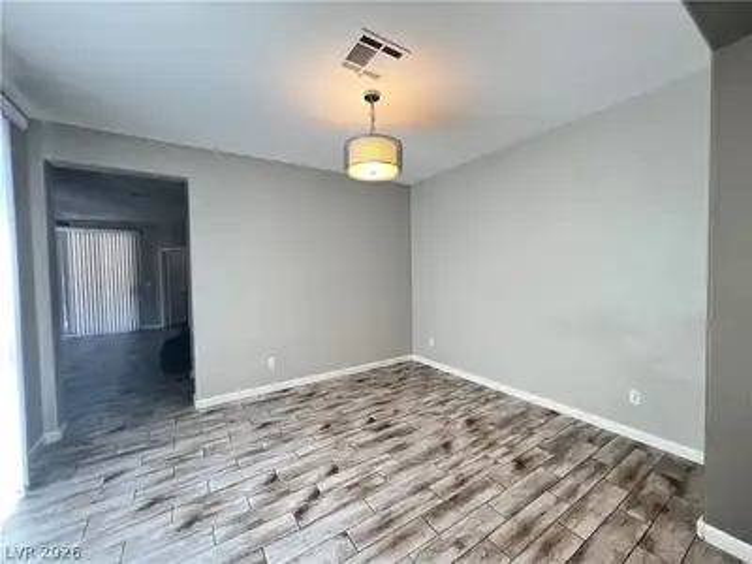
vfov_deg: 89.9
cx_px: 376
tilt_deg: -2.6
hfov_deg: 106.2
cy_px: 282
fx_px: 282
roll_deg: +0.8
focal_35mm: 13
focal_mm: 1.57
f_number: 1.8
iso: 200
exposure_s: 1/120
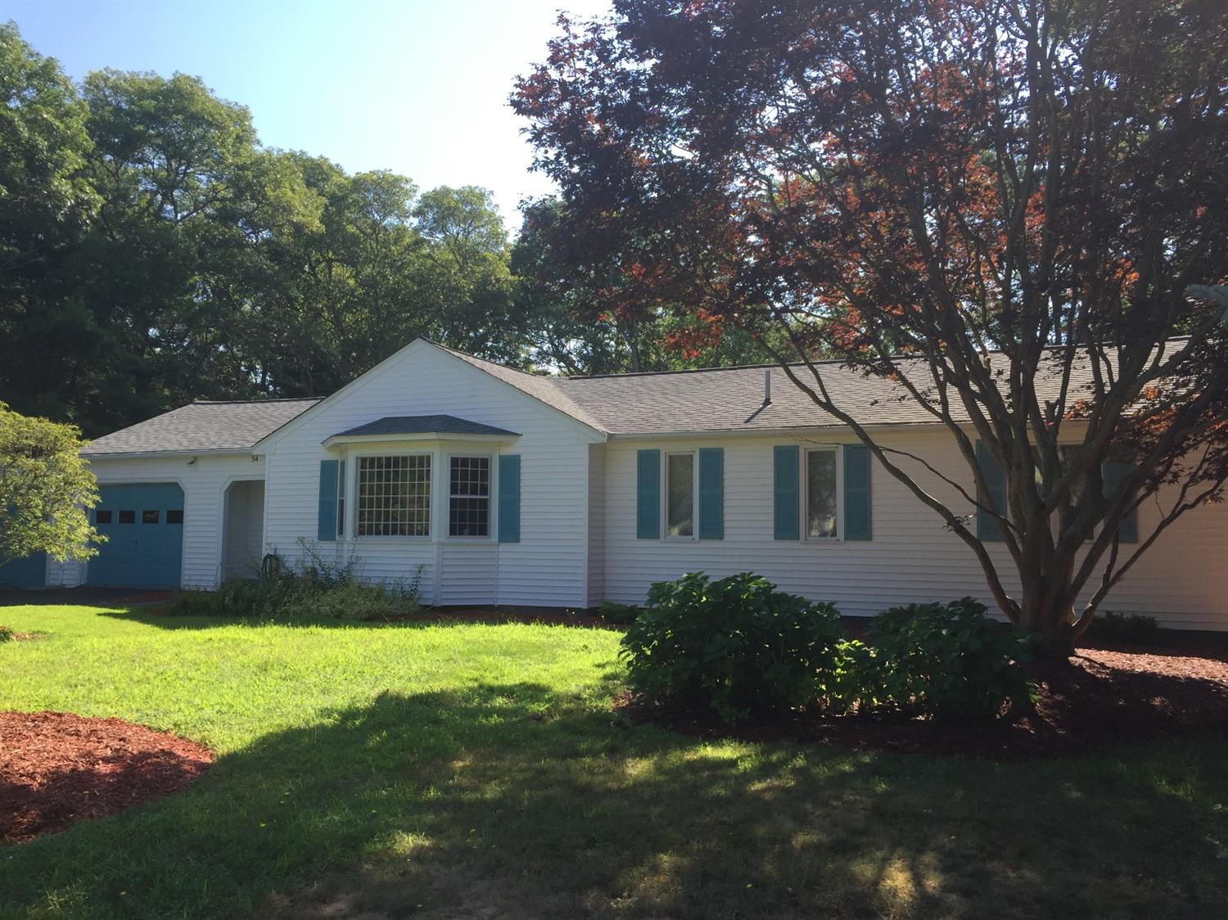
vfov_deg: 48.2
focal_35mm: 29
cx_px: 614
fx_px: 1028
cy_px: 460
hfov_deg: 61.7
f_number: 2.2
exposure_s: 1/860
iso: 32
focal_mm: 4.15
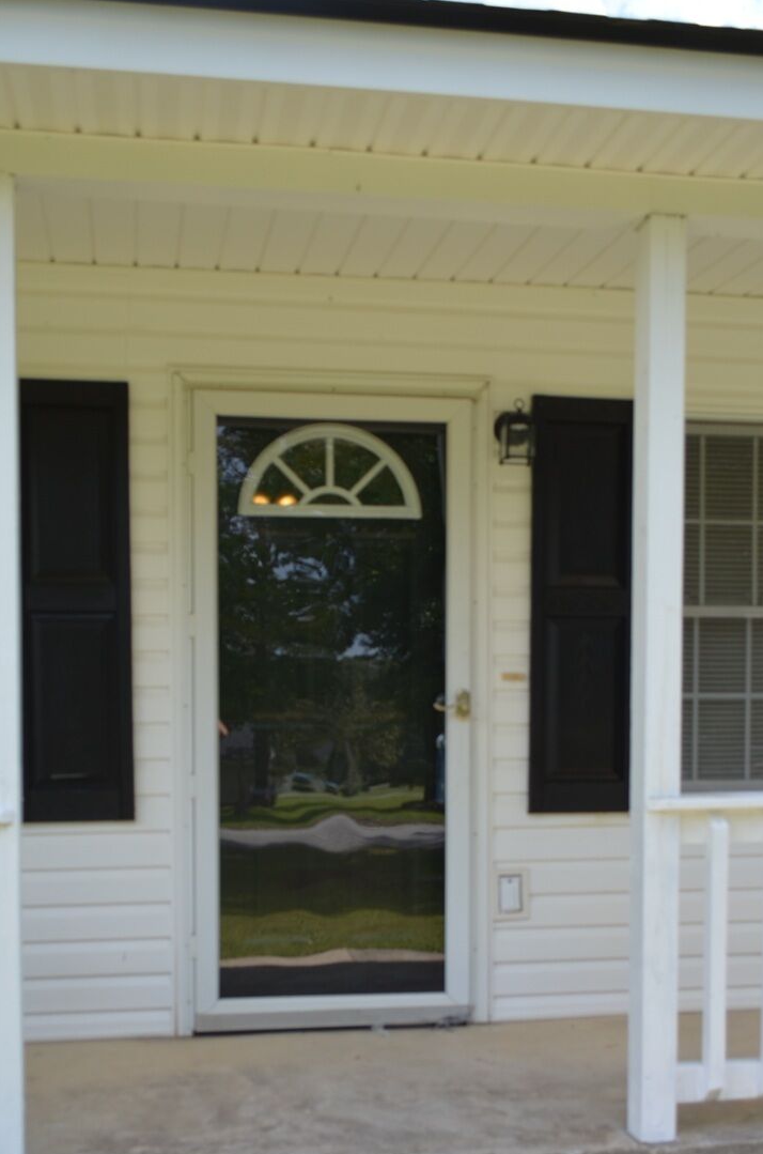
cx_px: 332
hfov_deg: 35.7
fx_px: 1182
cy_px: 754
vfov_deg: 51.2
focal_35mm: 37
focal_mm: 18
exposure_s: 1/500
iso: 140
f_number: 3.5
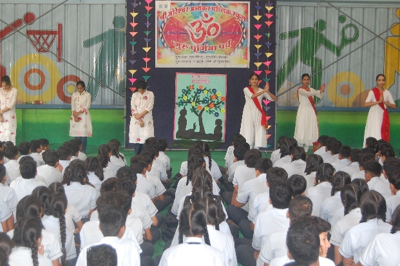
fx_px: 766
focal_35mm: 69
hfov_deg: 29.2
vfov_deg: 19.7
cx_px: 173
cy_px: 112
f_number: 4.8
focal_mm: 38
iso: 720
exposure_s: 1/60
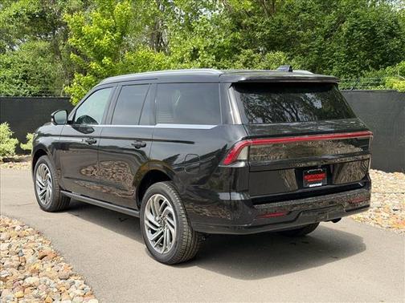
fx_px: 562
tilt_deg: -4.9
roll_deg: +1.7
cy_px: 152
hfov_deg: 39.7
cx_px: 202
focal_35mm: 48
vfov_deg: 30.3
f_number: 1.78
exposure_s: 1/2342
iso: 100
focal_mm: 6.76
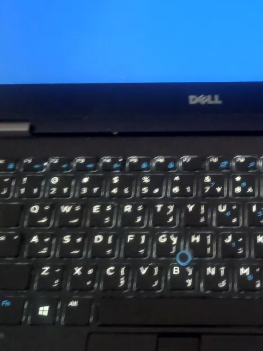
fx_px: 537
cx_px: 221
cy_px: 140
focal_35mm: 53
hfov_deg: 26.8
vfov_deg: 36.0
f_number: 2
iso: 500
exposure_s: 1/20
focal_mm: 4.6
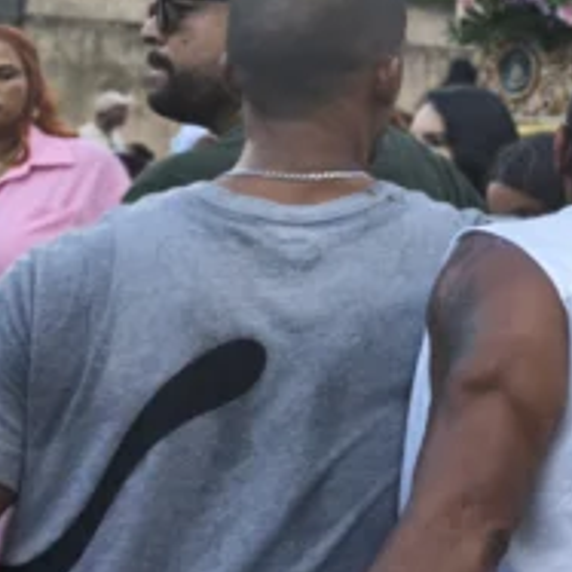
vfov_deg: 21.0
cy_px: -31
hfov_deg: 17.5
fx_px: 1477
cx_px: 1049
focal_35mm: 79
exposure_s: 1/852
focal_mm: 5.35
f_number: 1.7
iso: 50
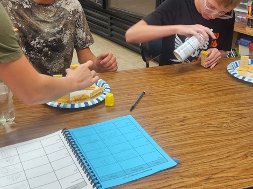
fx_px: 365
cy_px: 47
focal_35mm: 50
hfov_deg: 38.2
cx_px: 124
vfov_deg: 28.7
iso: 80
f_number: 1.8
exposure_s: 1/120
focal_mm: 5.4
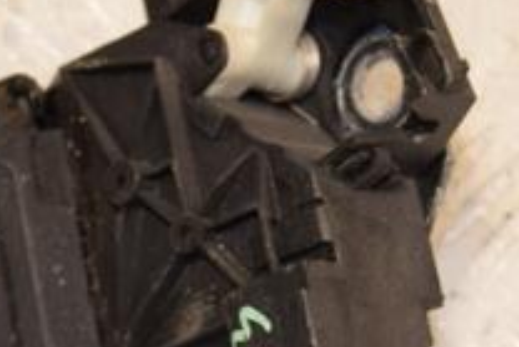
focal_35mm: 216
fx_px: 3116
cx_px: 237
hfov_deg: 9.5
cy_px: 207
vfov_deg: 6.4
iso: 360
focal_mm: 50
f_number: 5.6
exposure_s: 1/125
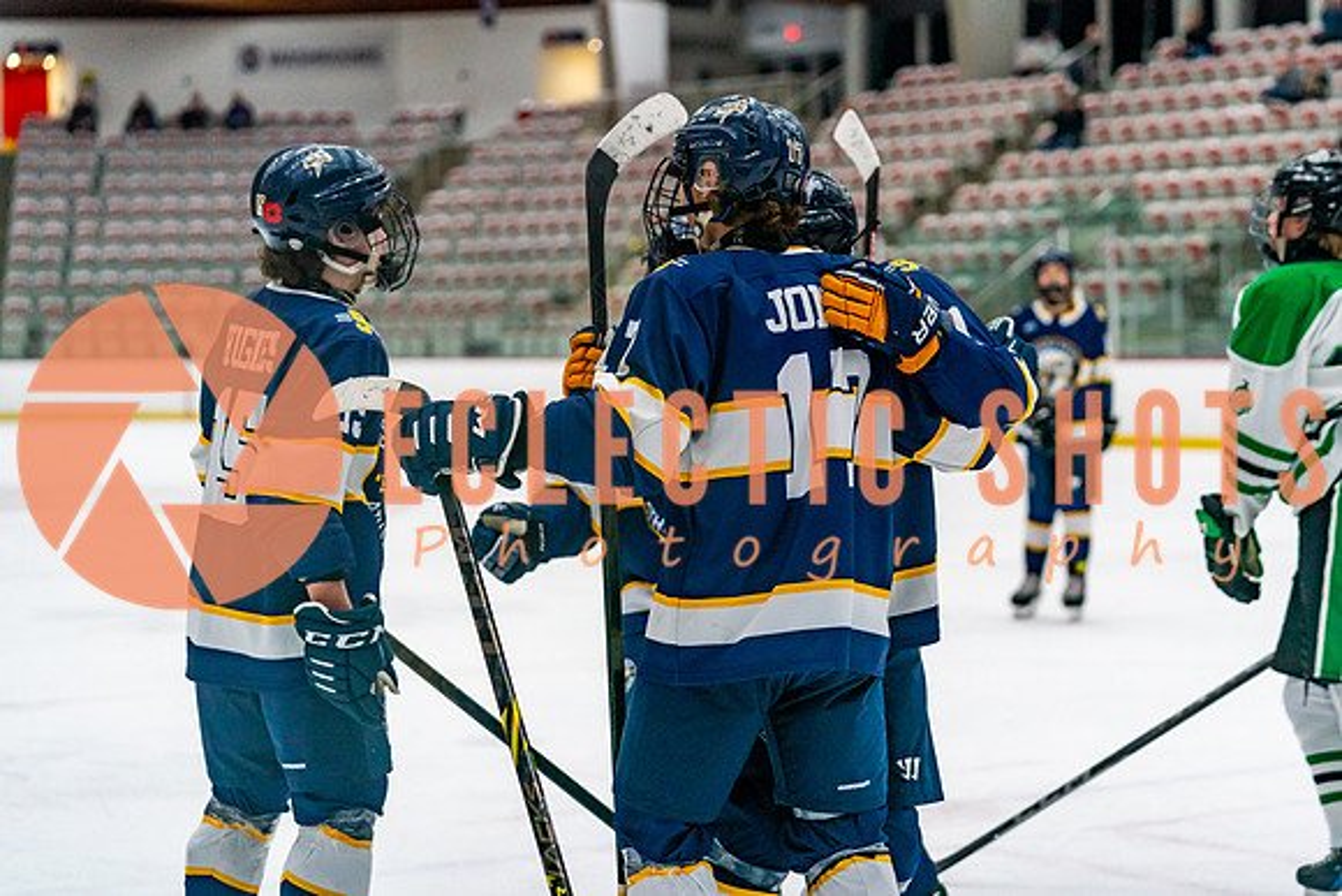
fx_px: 3153
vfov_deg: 16.2
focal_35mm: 85
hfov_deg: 24.0
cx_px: 747
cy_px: 398
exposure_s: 1/1250
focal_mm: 76
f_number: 2.8
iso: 3200
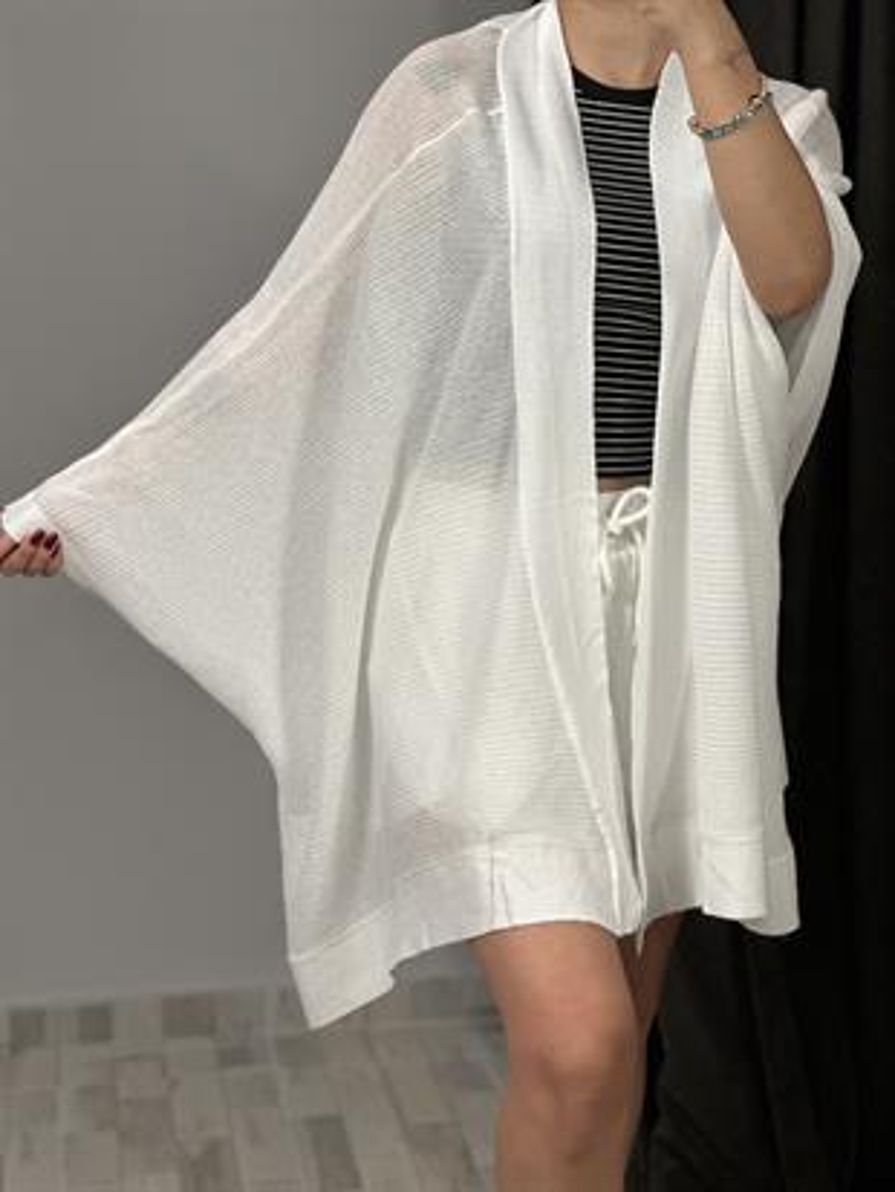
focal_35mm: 77
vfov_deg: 25.3
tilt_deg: -25.4
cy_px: 596
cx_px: 448
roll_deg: -0.2
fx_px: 2653
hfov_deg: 19.1
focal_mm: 9
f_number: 2.8
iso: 125
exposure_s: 1/100
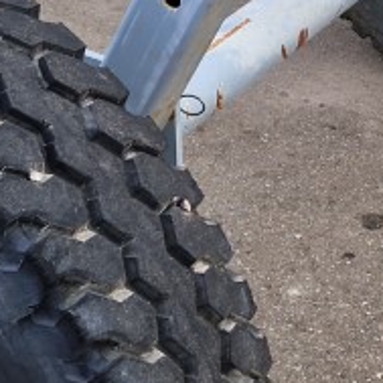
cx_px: 217
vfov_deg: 15.7
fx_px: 1377
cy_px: 47
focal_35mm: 110
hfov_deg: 15.8
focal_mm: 5.4
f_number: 1.8
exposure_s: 1/195
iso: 50
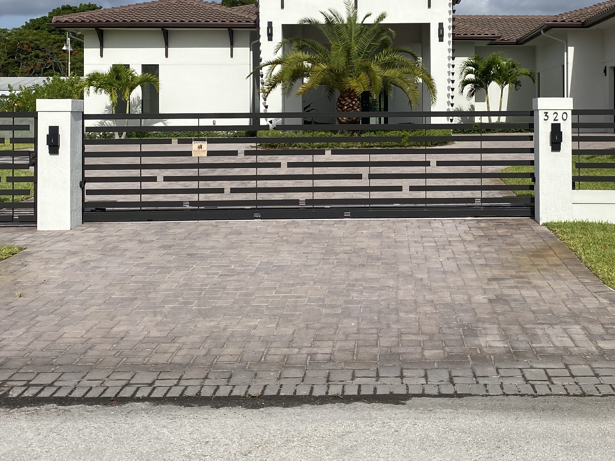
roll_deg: -0.9
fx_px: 888
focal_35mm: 50
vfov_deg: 28.6
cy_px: 104
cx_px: 400
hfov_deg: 37.9
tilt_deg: +0.7
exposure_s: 1/6757
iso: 32
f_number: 1.8
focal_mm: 4.25
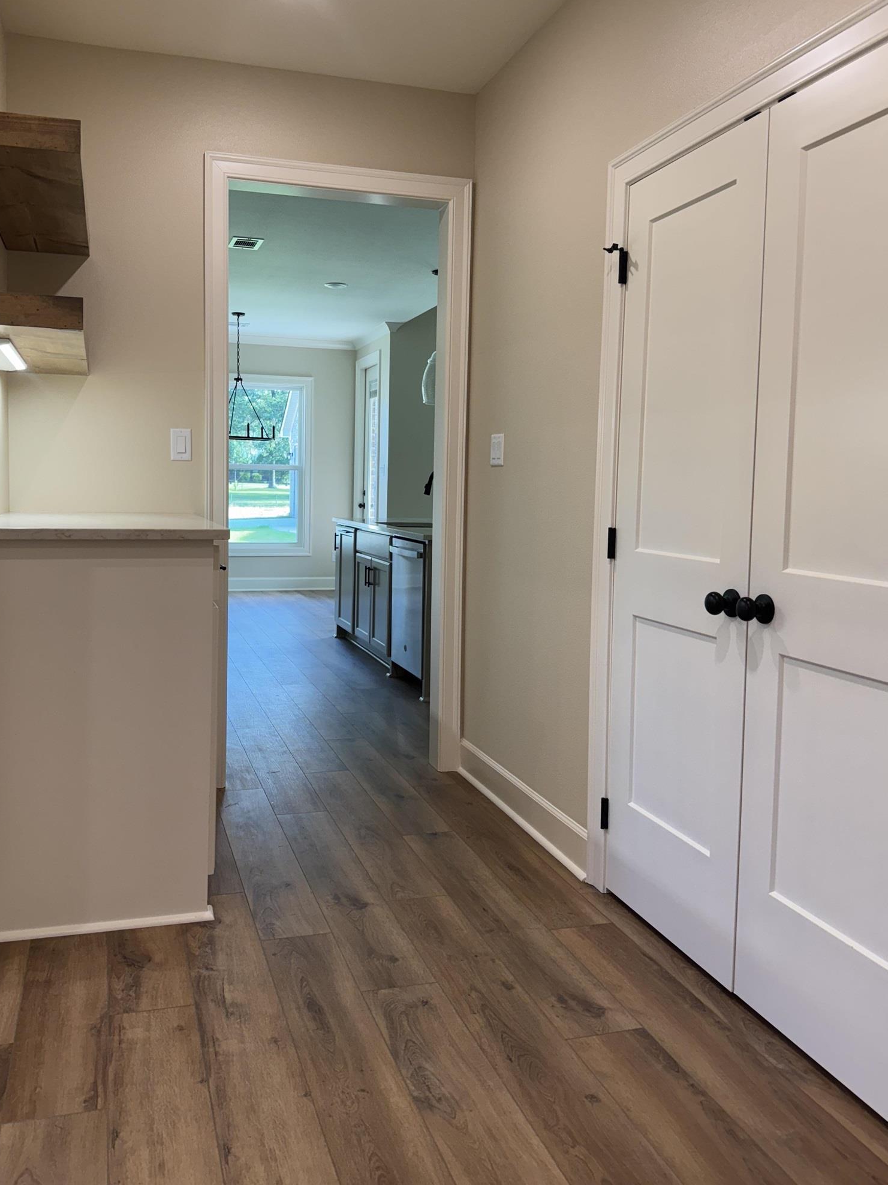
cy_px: 533
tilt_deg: -3.2
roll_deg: -0.2
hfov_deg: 49.6
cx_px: 384
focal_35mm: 28
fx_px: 958
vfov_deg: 63.3
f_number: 1.78
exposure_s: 1/120
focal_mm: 6.76
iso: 125
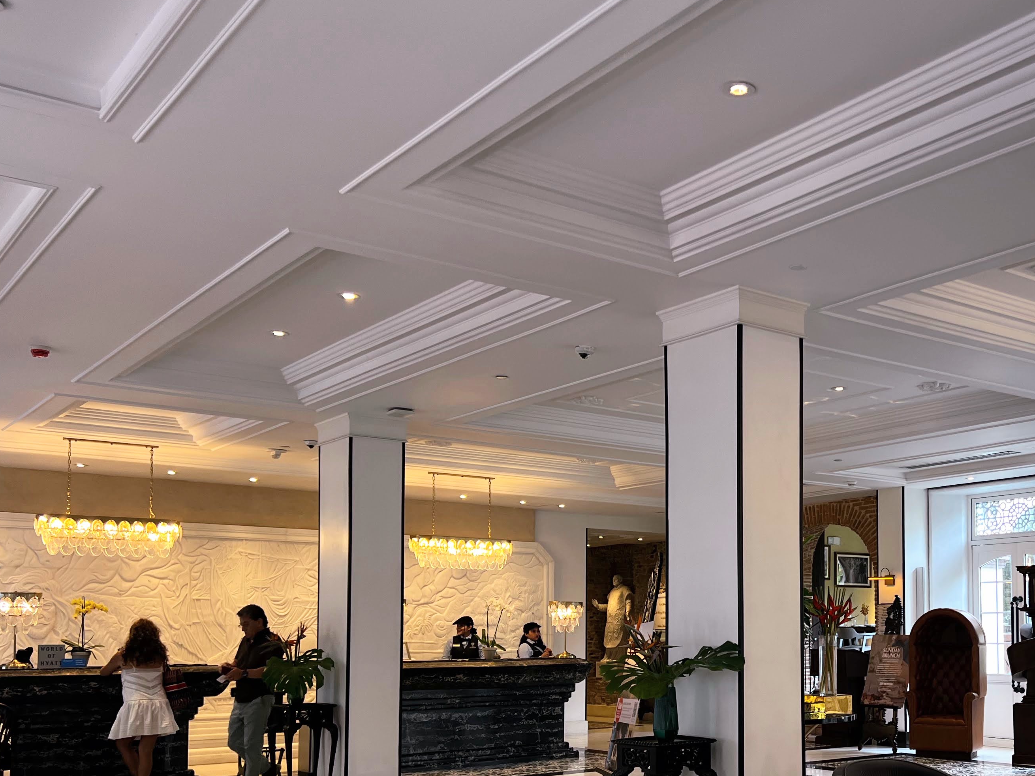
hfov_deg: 45.6
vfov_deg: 35.2
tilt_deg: +3.3
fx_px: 1196
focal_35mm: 40
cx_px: 740
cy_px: 579
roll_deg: +0.7
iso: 64
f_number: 1.5
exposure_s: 1/60
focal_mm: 5.7
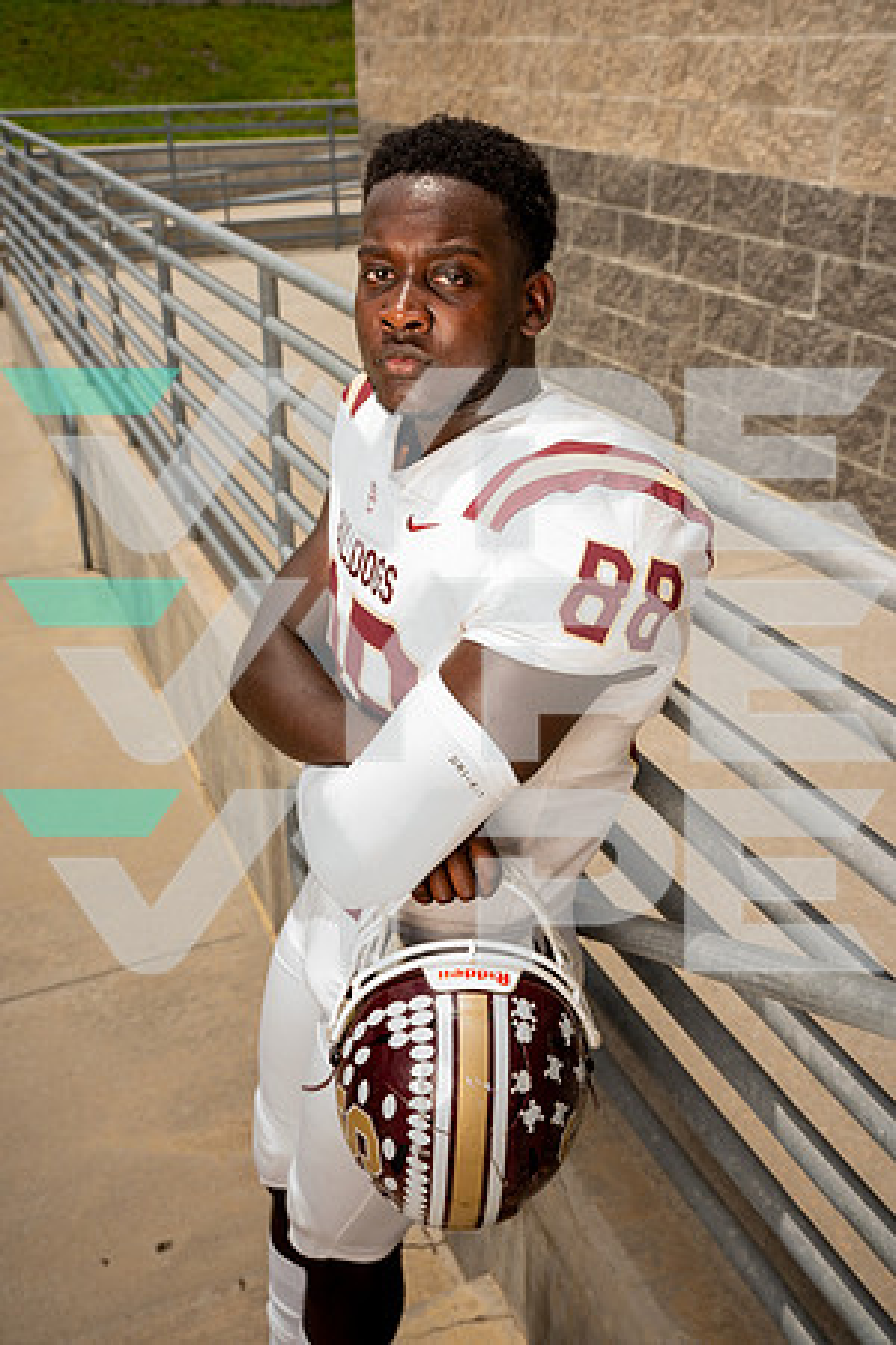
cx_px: 448
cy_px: 672
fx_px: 1232
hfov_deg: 40.0
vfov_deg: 57.2
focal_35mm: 33
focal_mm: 33
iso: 50
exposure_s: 1/200
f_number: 6.3
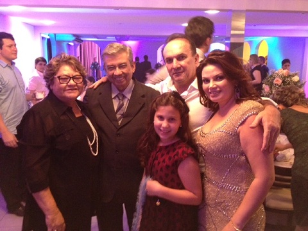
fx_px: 311
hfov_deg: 52.6
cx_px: 154
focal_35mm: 35
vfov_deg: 40.7
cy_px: 116
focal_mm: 4.28
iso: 400
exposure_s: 1/15
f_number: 2.4
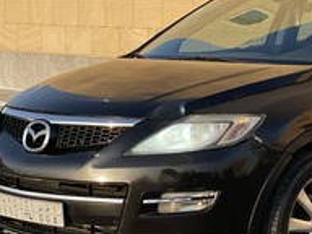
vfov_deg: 11.9
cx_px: 288
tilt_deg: -5.8
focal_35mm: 124
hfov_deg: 15.7
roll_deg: -1.0
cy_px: 158
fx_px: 1118
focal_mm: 6
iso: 32
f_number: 2
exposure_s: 1/558
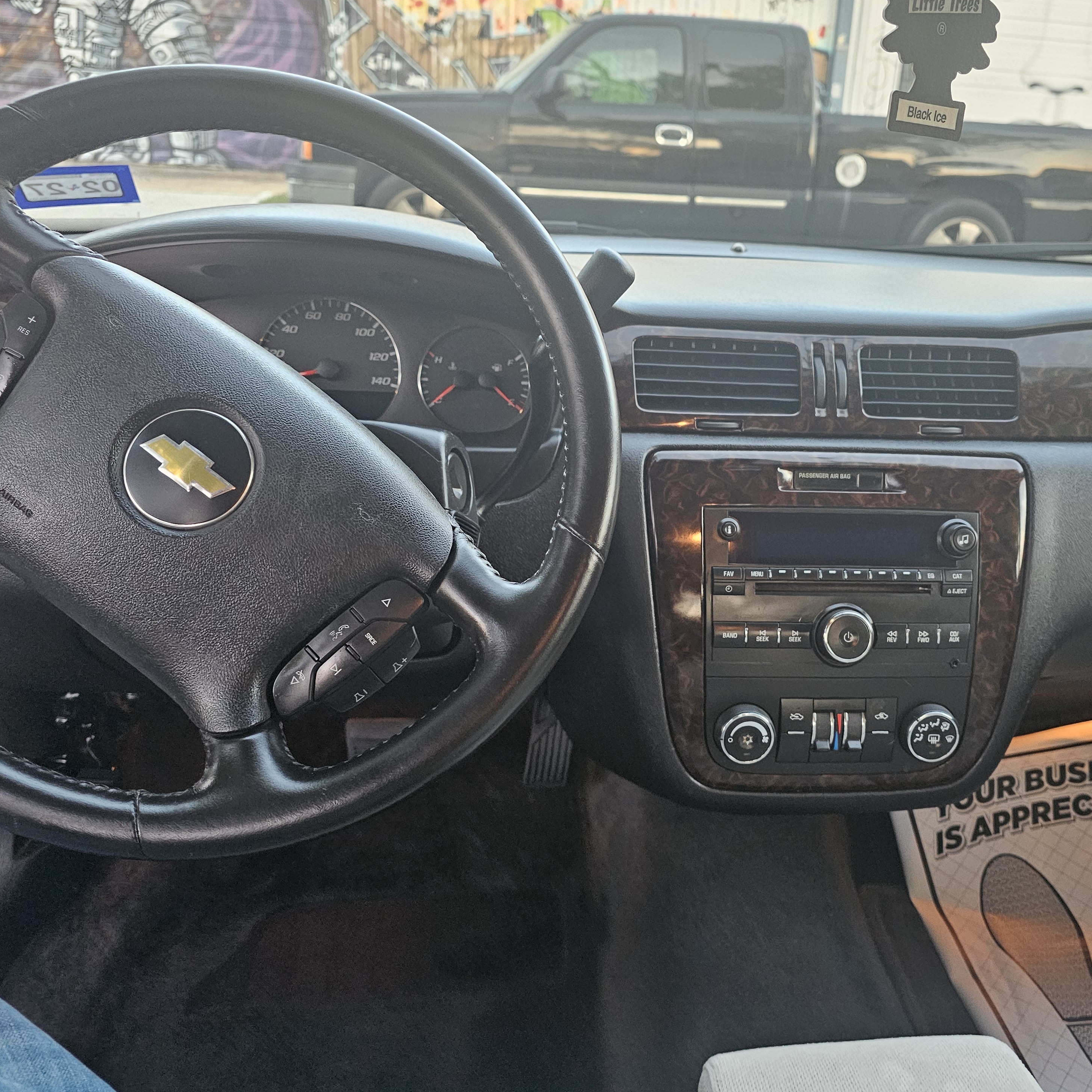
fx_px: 999
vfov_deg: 57.3
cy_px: 544
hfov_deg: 56.8
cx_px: 664
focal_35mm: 28
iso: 1000
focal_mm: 6.3
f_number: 1.7
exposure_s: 1/120
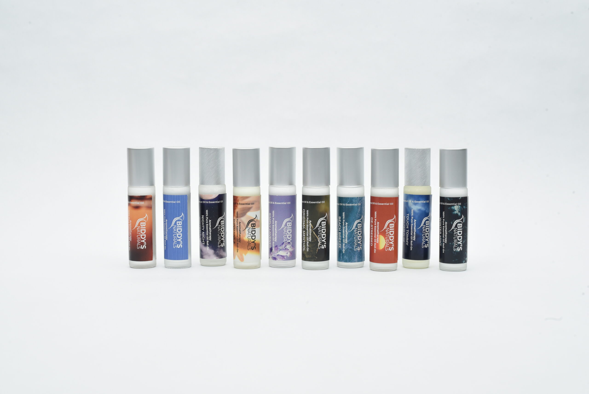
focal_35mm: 50
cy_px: 197
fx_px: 818
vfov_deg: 27.0
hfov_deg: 39.6
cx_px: 294
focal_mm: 50
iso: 800
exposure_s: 1/60
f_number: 16
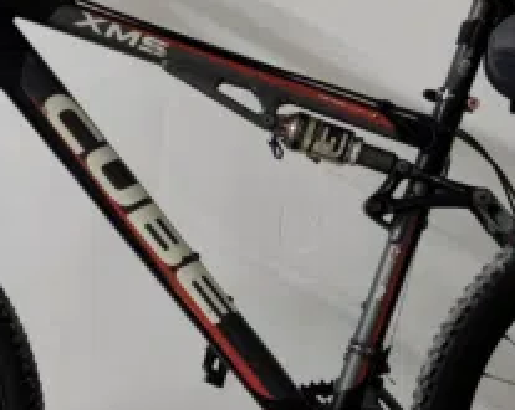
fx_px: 2116
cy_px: 276
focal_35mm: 139
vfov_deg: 11.1
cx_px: 229
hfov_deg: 13.9
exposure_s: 1/29.3
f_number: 1.65
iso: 1250
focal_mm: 6.19
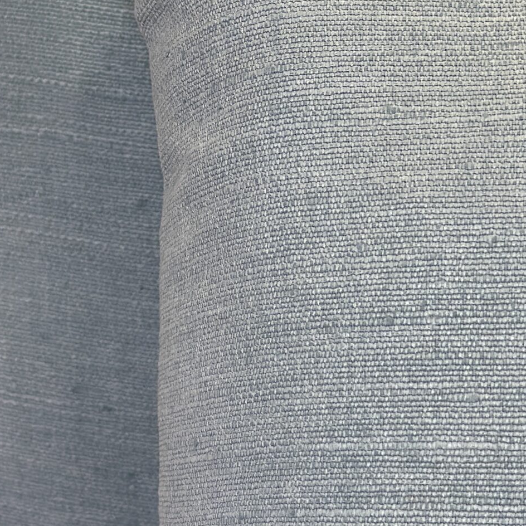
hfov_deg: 15.2
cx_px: 261
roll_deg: +2.5
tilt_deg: -14.5
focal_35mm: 115
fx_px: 1977
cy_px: 129
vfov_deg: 15.1
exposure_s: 1/191
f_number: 1.78
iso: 80
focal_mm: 6.86
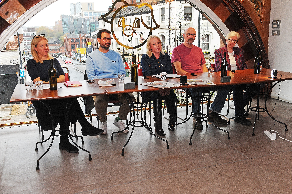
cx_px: 146
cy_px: 97
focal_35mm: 36
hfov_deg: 53.2
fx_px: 292
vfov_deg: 36.8
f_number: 6.3
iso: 800
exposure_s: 1/60
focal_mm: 36
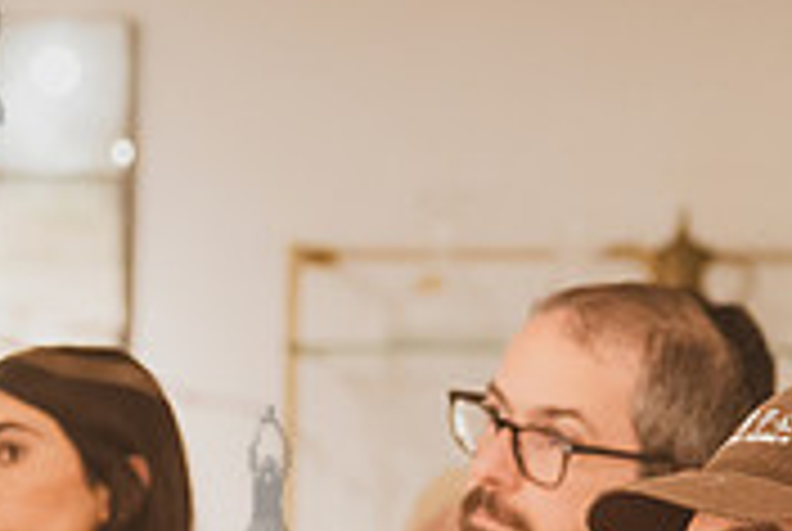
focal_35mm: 263
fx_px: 5796
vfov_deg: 5.2
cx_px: 846
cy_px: 700
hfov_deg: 7.8
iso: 3200
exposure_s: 1/160
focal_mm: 80
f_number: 4
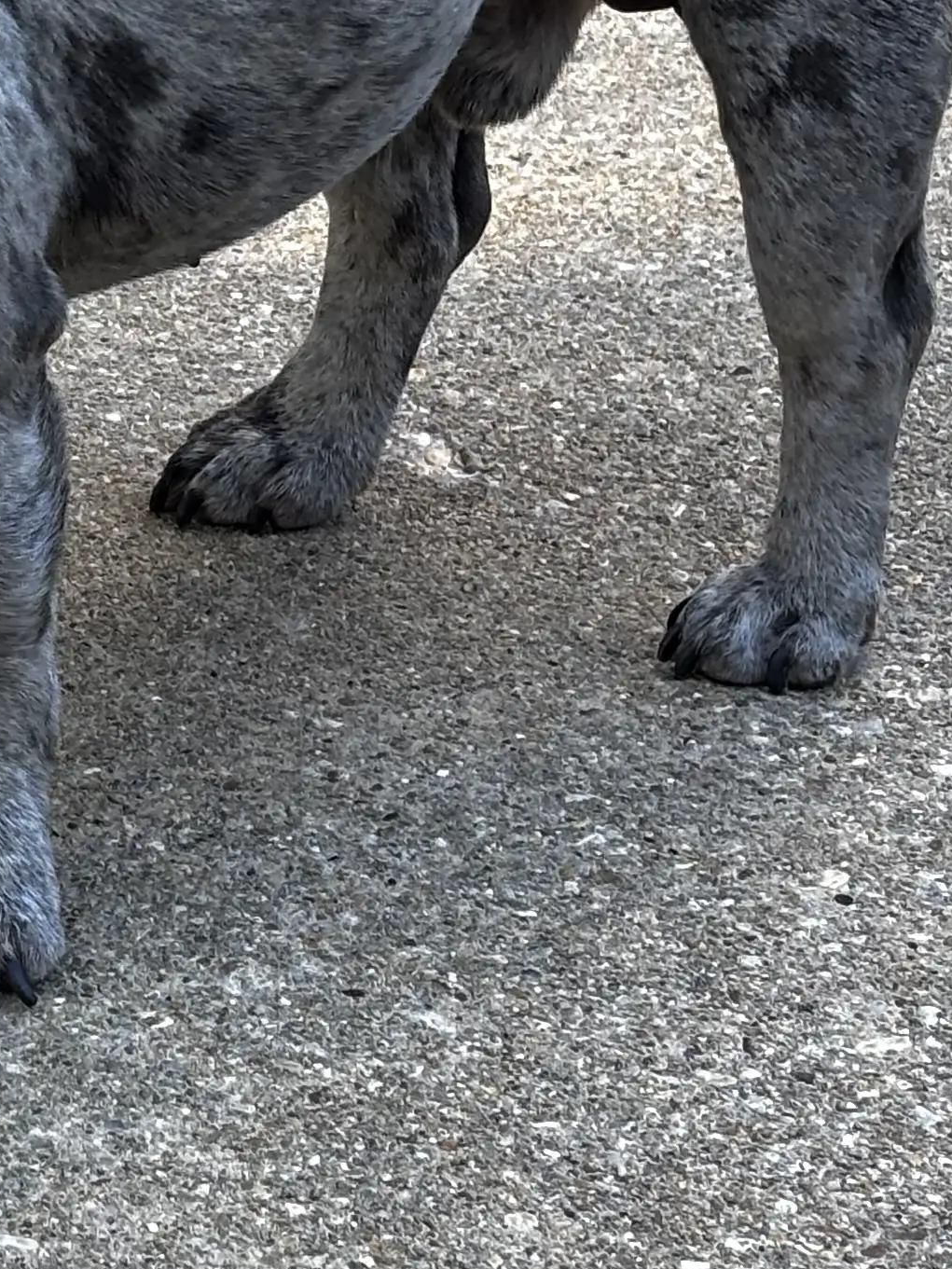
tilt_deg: -17.5
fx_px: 5646
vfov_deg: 12.7
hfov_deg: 9.5
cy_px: 164
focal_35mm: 154
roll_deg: -1.7
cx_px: -215
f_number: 1.6
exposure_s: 1/167
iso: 40
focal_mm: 5.96
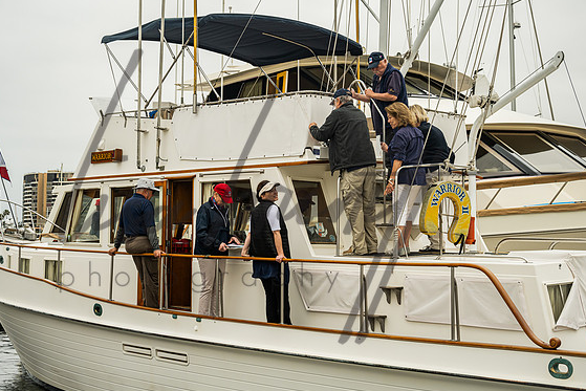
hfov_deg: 36.9
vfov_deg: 25.1
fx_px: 879
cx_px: 292
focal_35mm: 54
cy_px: 199
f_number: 6.3
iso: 320
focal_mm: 52
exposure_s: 1/500
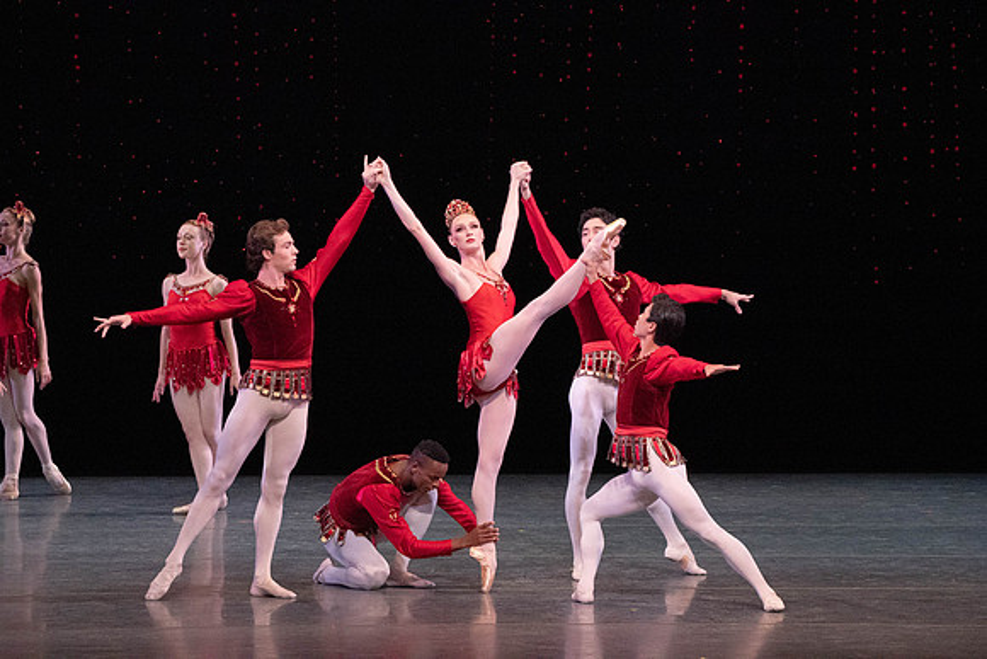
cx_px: 494
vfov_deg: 4.8
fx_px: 7815
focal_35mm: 285
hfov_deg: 7.2
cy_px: 330
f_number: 11
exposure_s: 1/500
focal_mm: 285
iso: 16000
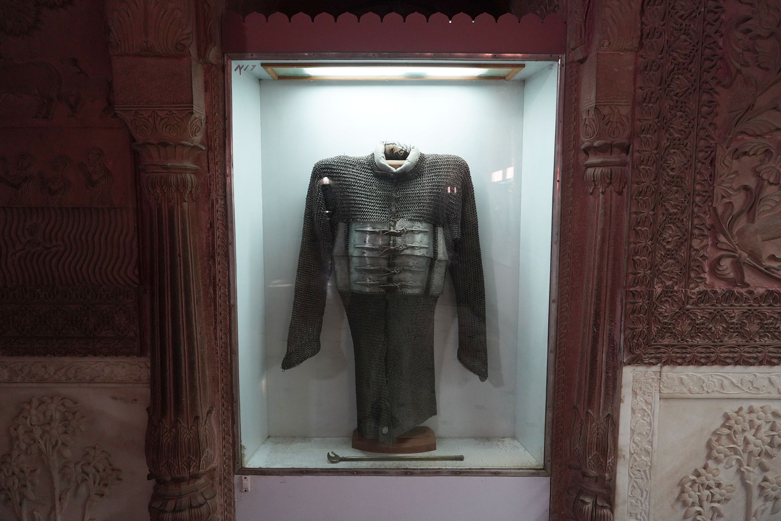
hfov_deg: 73.7
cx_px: 390
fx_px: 521
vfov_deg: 53.1
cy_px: 260
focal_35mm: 24
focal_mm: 24
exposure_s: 1/80
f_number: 5
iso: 3200
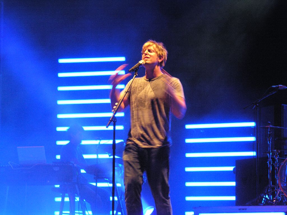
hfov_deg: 12.6
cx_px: 144
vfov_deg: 9.5
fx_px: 1302
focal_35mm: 157
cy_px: 108
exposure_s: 1/8
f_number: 4.4
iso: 200
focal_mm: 40
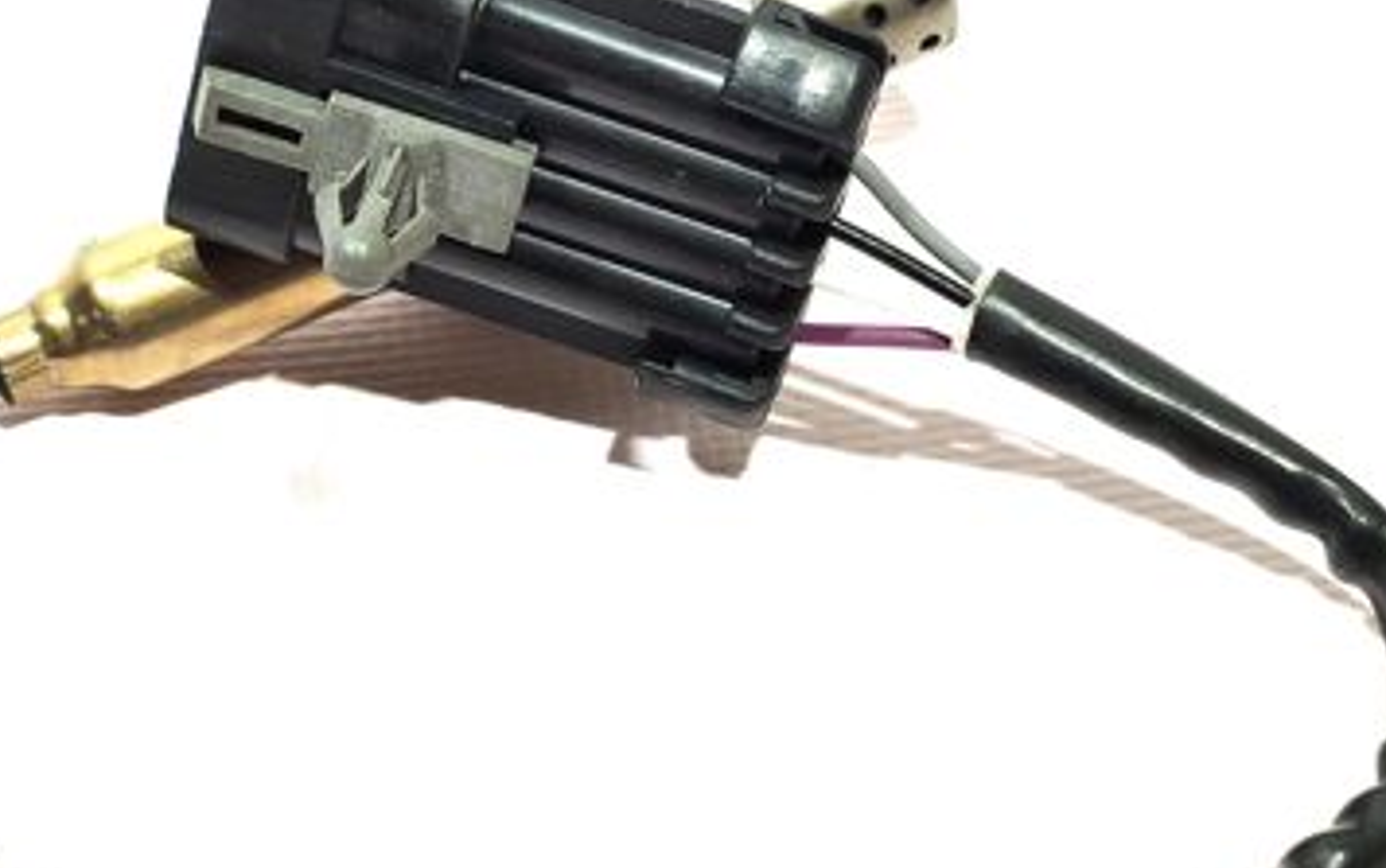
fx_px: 3666
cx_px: 596
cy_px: 461
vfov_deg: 13.5
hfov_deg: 21.4
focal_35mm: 97
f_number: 1.75
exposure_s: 1/100
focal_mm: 4.75
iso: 288
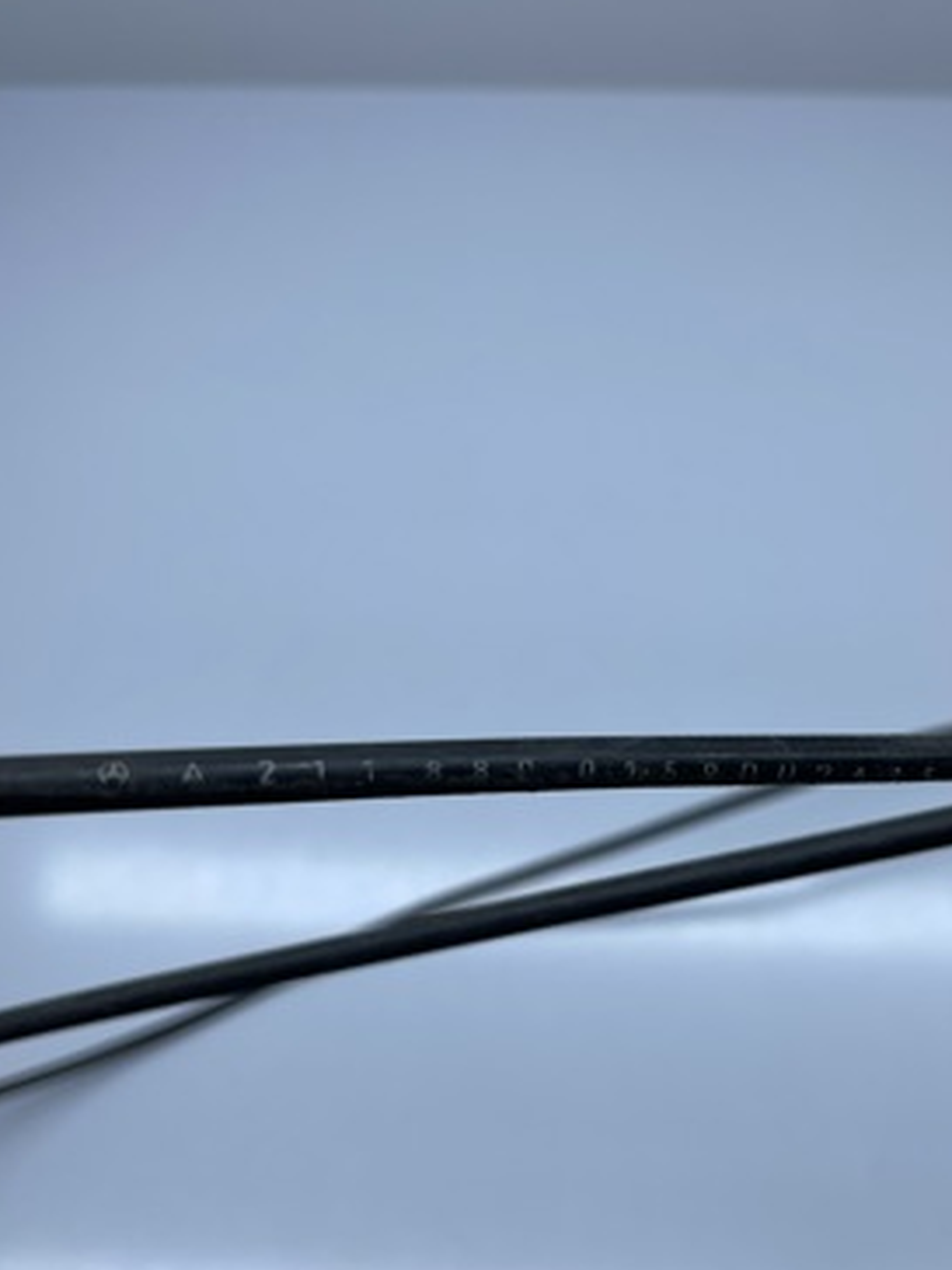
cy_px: 677
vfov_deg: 55.3
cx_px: 593
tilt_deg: -60.0
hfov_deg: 42.6
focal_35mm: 33
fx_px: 1210
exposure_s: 1/2165
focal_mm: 5.1
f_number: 1.6
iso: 32
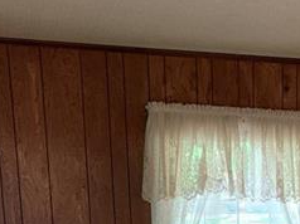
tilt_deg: -13.3
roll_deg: -0.2
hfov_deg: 22.6
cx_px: 286
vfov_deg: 15.5
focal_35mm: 84
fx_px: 727
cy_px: 379
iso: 400
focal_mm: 4.25
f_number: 1.8
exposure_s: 1/30
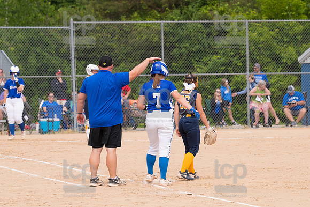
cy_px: 104
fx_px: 1997
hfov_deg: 8.9
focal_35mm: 232
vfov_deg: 5.9
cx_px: 155
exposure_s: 1/1600
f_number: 5.6
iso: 320
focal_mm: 155
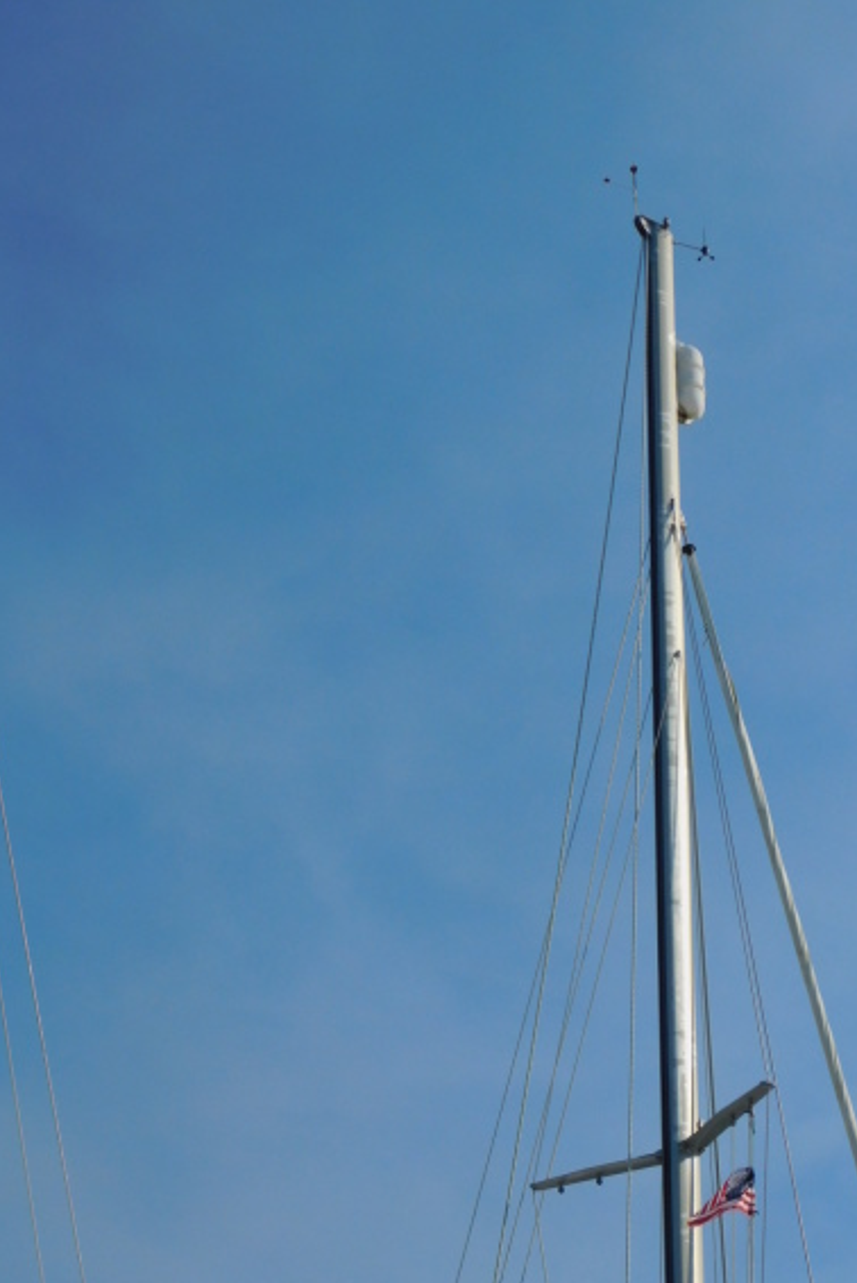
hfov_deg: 20.9
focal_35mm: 65
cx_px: 501
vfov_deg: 30.9
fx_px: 2318
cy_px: 678
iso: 125
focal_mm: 10.4
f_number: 8
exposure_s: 1/500
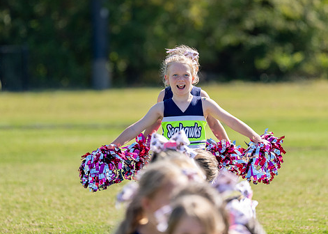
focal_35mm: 351
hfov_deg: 5.7
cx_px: 172
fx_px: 3268
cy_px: 93
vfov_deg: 4.1
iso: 200
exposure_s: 1/2000
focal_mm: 200
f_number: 2.8
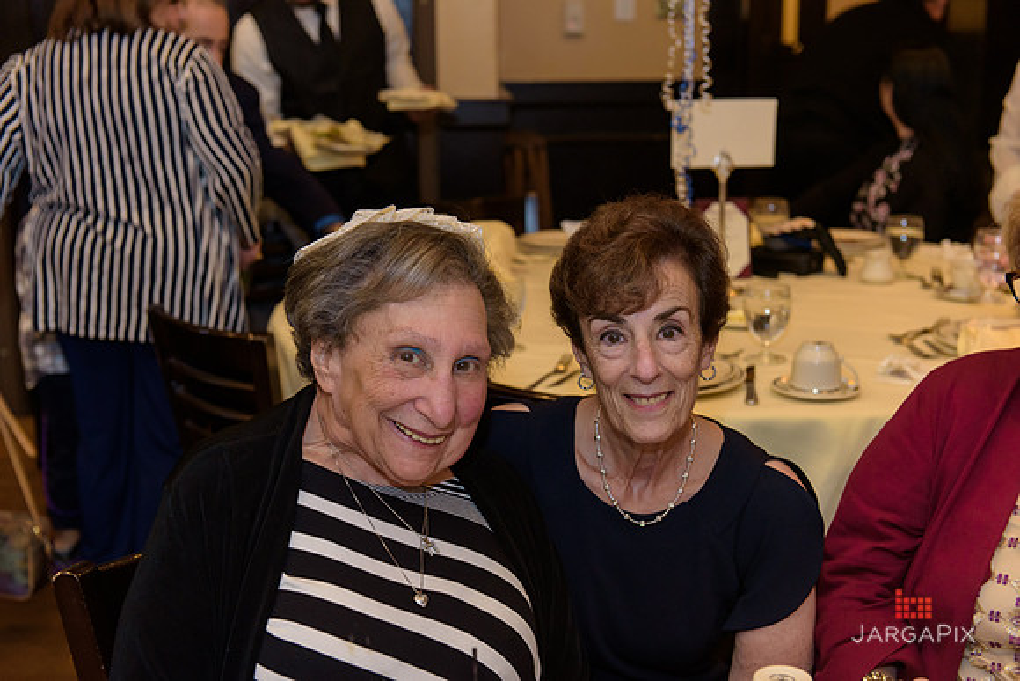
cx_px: 510
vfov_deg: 27.0
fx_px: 1417
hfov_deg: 39.6
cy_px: 340
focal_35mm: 50
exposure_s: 1/125
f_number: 3.2
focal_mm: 50
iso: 1600
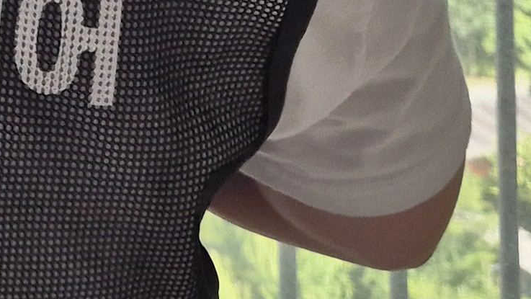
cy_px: -638
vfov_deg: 7.6
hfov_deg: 14.6
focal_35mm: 136
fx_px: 1915
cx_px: -281
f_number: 1.8
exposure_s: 1/180
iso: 50
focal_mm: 5.4
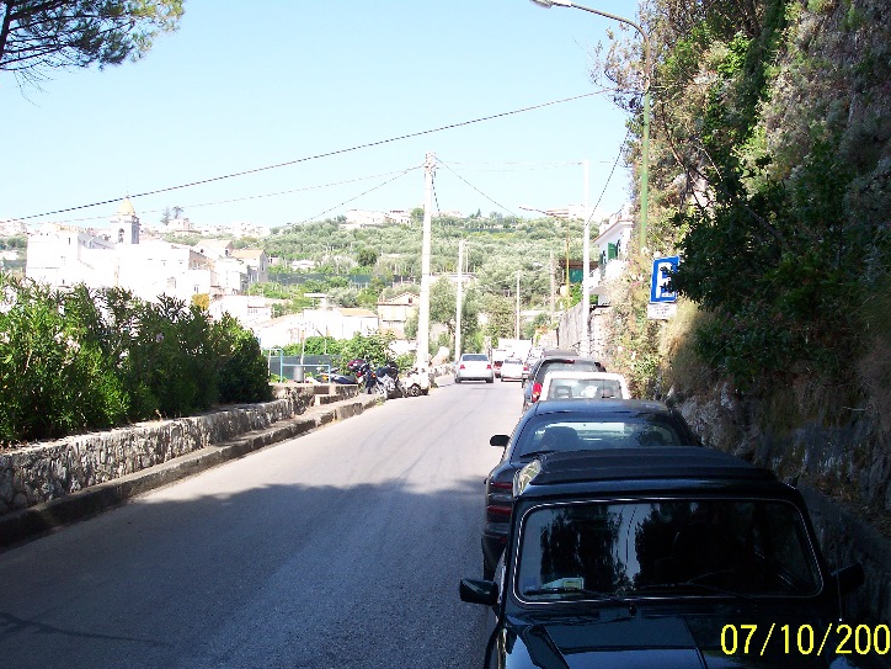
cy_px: 362
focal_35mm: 42
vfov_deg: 34.3
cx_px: 468
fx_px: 1081
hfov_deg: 44.8
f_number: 4.8
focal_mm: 8
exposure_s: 1/250
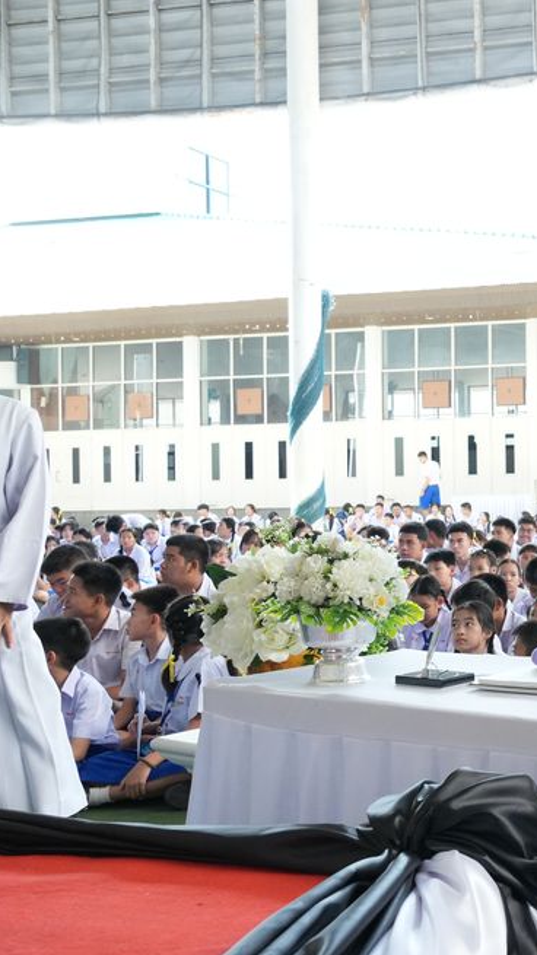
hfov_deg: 22.0
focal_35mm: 48
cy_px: 473
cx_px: 727
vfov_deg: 42.9
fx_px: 1216
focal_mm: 20
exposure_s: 1/250
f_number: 5.6
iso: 1600
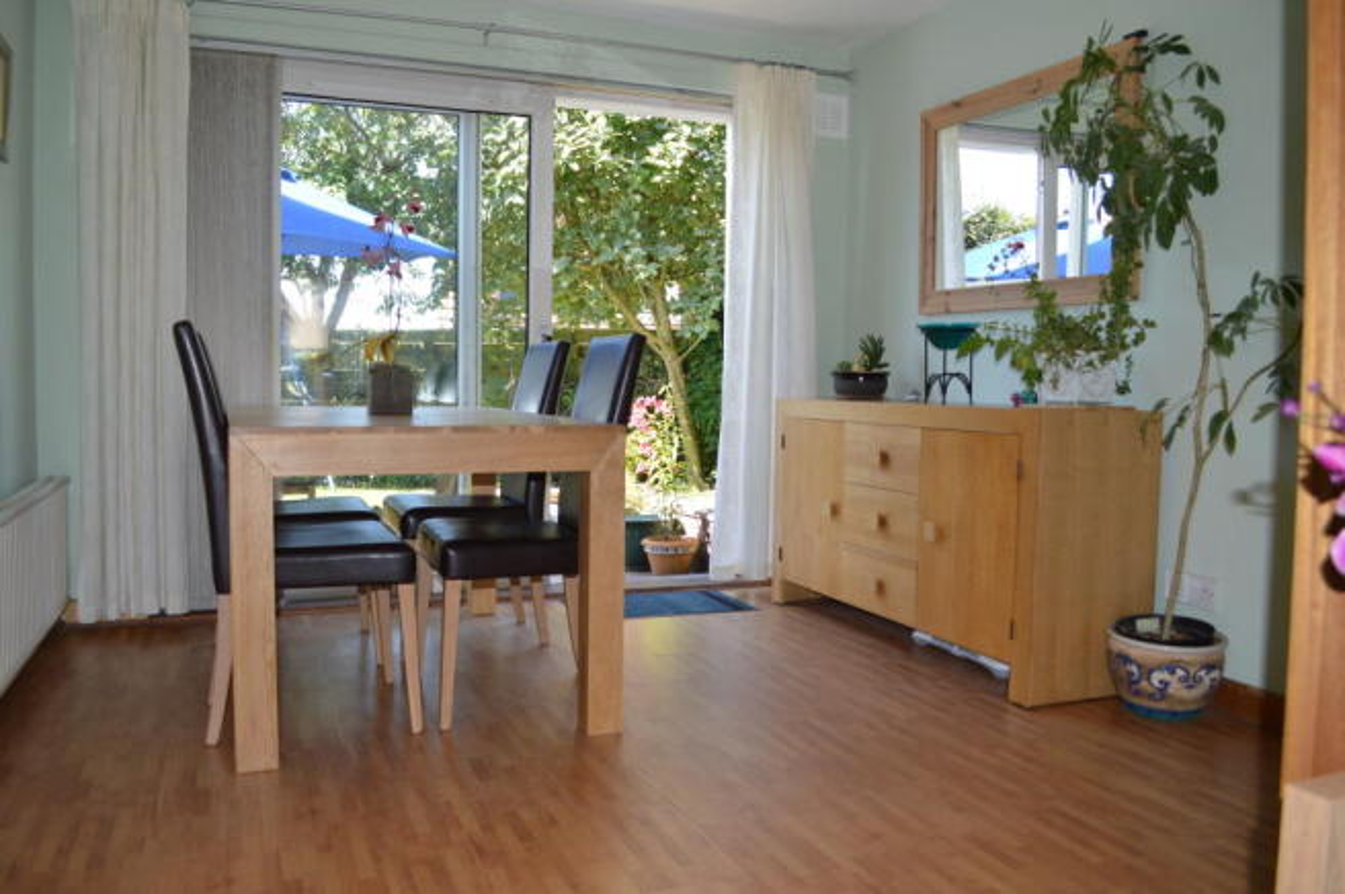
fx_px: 1008
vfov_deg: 47.8
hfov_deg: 67.4
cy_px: 447
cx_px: 672
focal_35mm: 27
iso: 220
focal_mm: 18
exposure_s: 1/125
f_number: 4
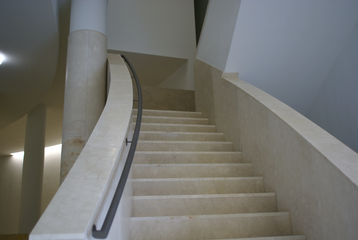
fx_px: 358
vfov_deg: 37.0
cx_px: 179
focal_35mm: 36
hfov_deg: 53.1
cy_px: 120
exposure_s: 1/40
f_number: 2
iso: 100
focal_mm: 24
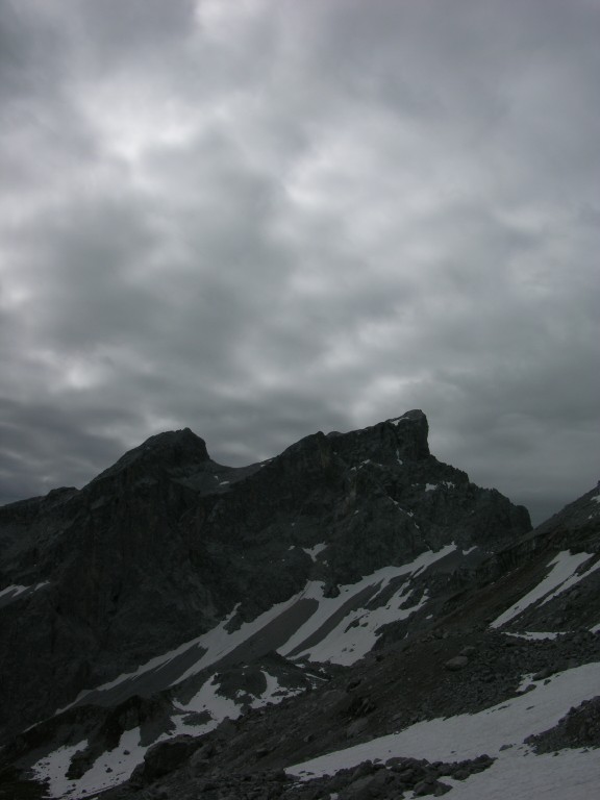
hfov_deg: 40.7
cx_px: 300
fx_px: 809
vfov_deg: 52.6
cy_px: 400
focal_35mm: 35
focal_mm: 8.9
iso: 50
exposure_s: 1/680
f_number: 8
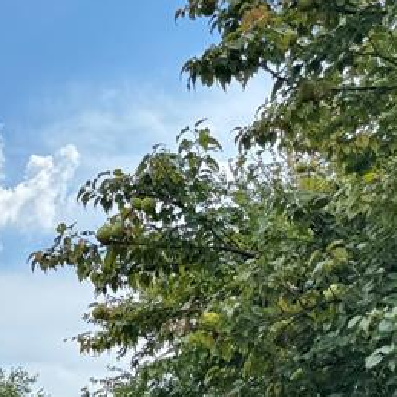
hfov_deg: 18.8
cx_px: -155
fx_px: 1090
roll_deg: -4.2
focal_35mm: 84
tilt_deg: +6.3
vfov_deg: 19.8
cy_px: 435
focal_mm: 6.76
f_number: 1.78
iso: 80
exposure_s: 1/2959
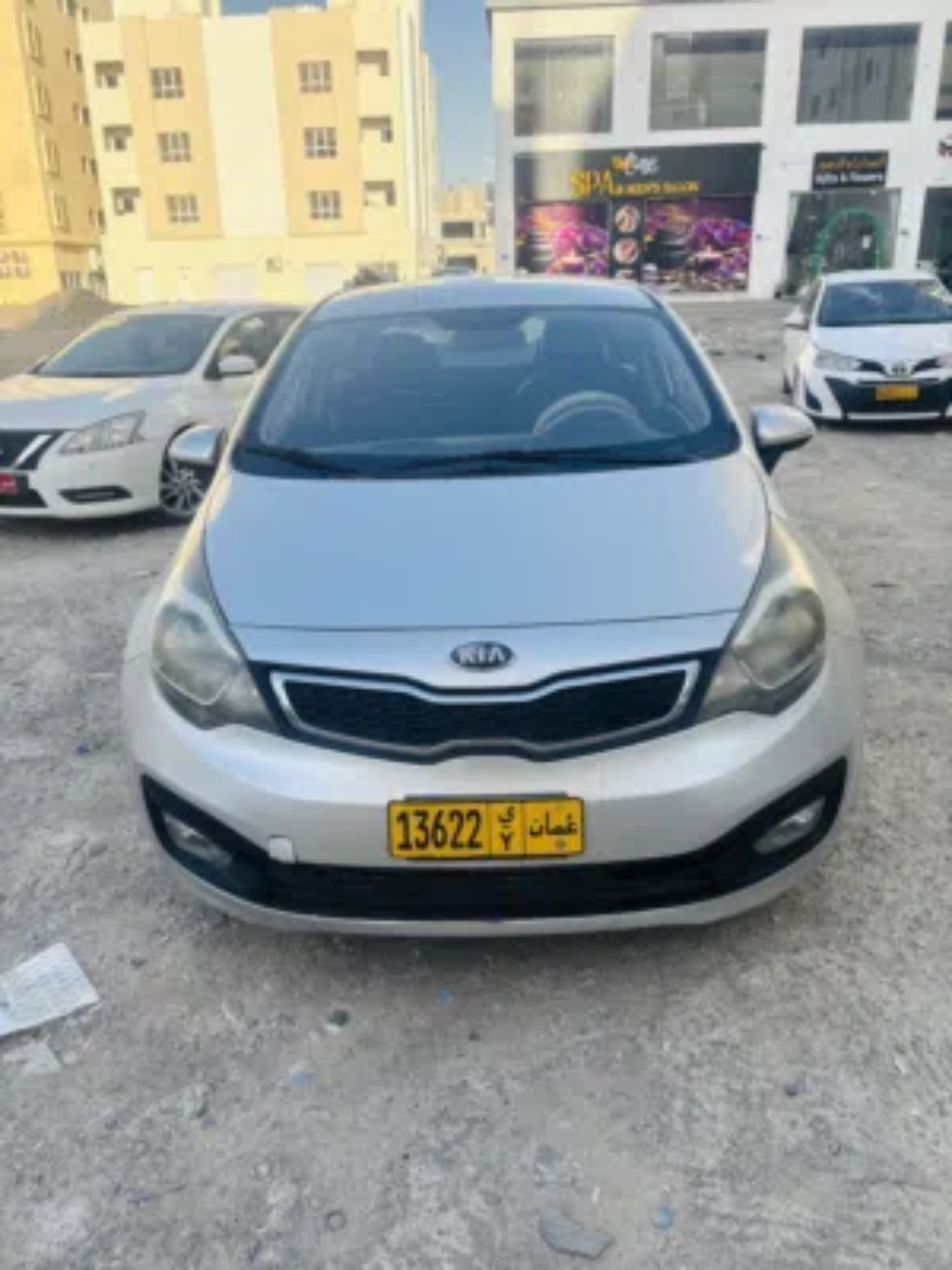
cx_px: 476
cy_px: 635
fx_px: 953
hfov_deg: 53.1
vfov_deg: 67.3
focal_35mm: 26
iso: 50
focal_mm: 5.96
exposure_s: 1/894
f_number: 1.6
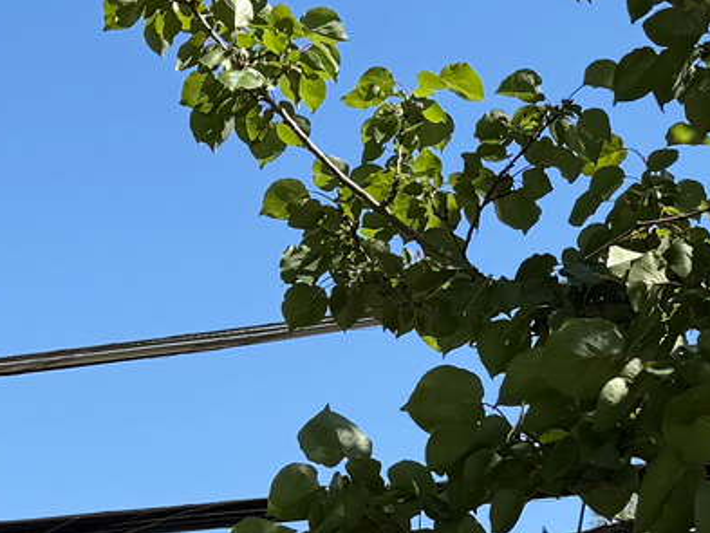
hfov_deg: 15.2
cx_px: -137
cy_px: 490
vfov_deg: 11.8
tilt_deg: +12.2
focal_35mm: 125
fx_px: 2565
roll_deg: -0.6
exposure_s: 1/3279
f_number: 1.78
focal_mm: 6.76
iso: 80
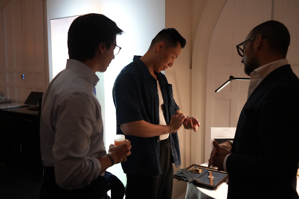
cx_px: 150
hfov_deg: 54.4
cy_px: 100
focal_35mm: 35
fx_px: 291
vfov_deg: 37.9
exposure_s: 1/160
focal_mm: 35
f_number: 2.8
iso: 5000
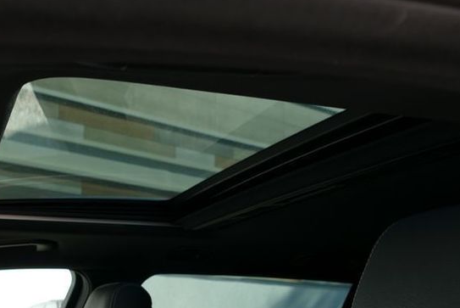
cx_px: 117
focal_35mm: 46
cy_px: 250
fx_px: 588
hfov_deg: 41.5
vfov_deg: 28.6
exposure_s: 1/200
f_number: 2.8
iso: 125
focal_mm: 9.12
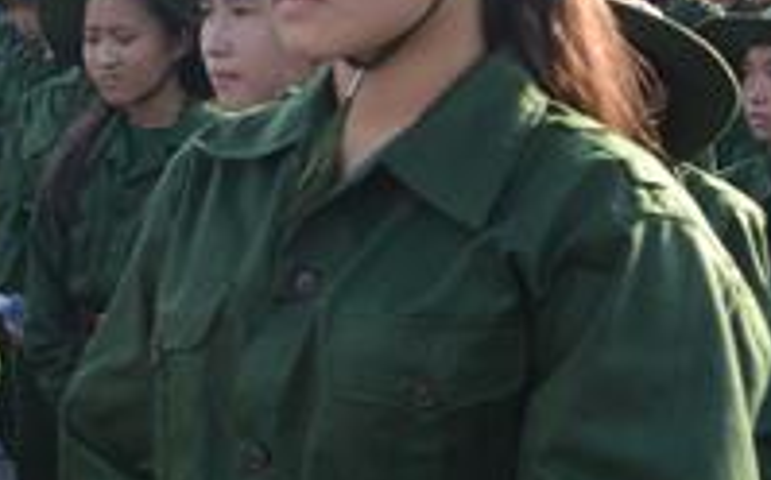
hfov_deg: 16.6
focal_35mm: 111
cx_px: -480
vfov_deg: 11.7
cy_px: 348
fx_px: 2330
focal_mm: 11.8
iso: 160
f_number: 5
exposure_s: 1/400
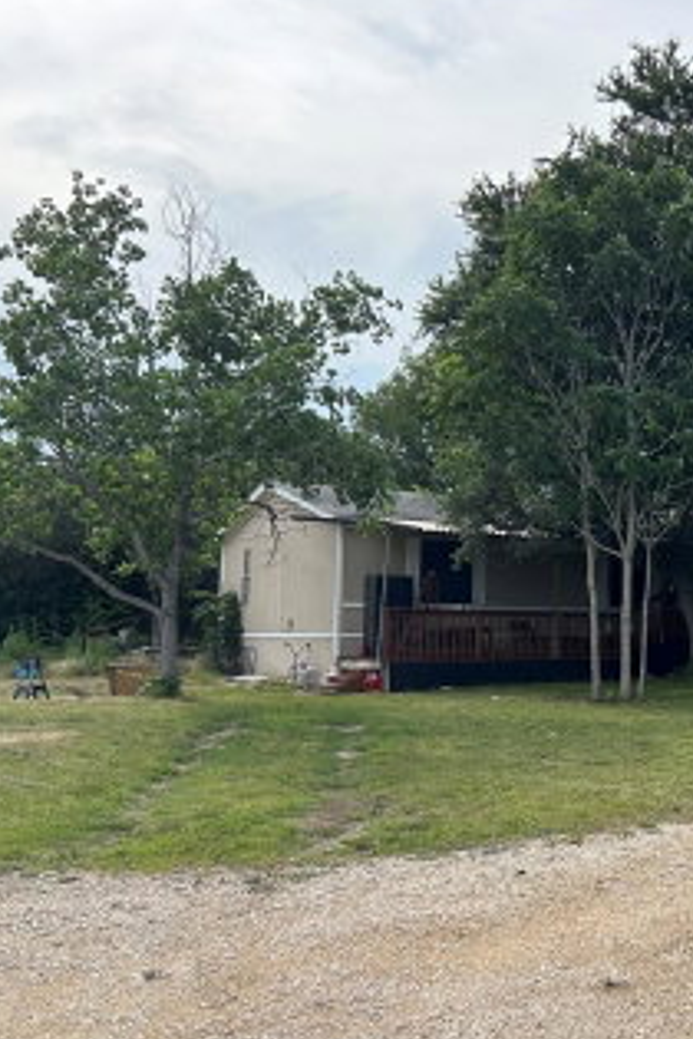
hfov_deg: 27.3
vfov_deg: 44.5
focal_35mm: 44
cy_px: 564
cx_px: 805
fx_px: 1270
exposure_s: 1/1869
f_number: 1.5
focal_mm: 5.7
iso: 50
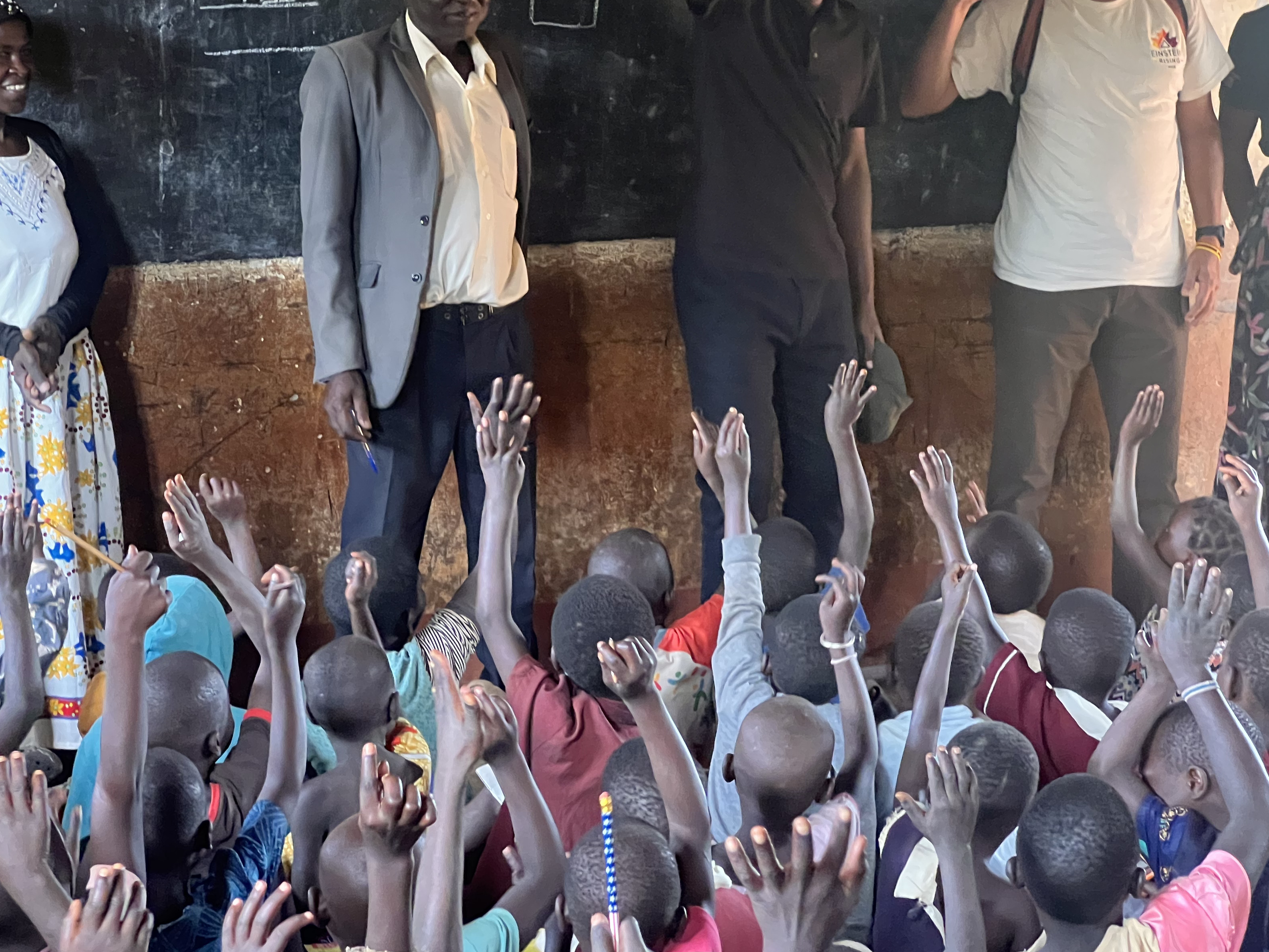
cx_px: 587
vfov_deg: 15.1
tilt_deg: -8.1
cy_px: 392
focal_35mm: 98
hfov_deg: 20.0
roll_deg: +0.0
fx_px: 3593
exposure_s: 1/42
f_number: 2.8
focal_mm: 9
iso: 800
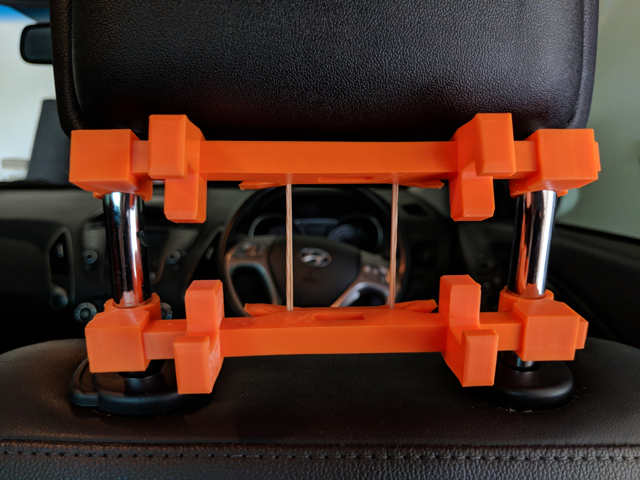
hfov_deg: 65.3
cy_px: 240
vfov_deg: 51.4
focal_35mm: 27
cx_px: 320
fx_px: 499
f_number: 1.8
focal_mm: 4.44
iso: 400
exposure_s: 1/30
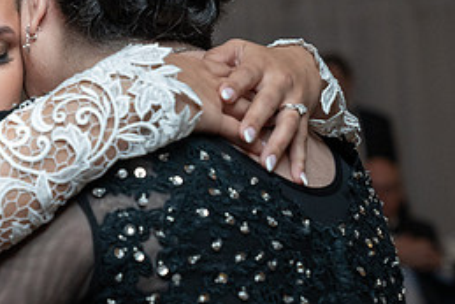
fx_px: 2251
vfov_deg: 7.7
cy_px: 186
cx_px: -32
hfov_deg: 11.4
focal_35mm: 178
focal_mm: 70
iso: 2000
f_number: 4
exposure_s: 1/200
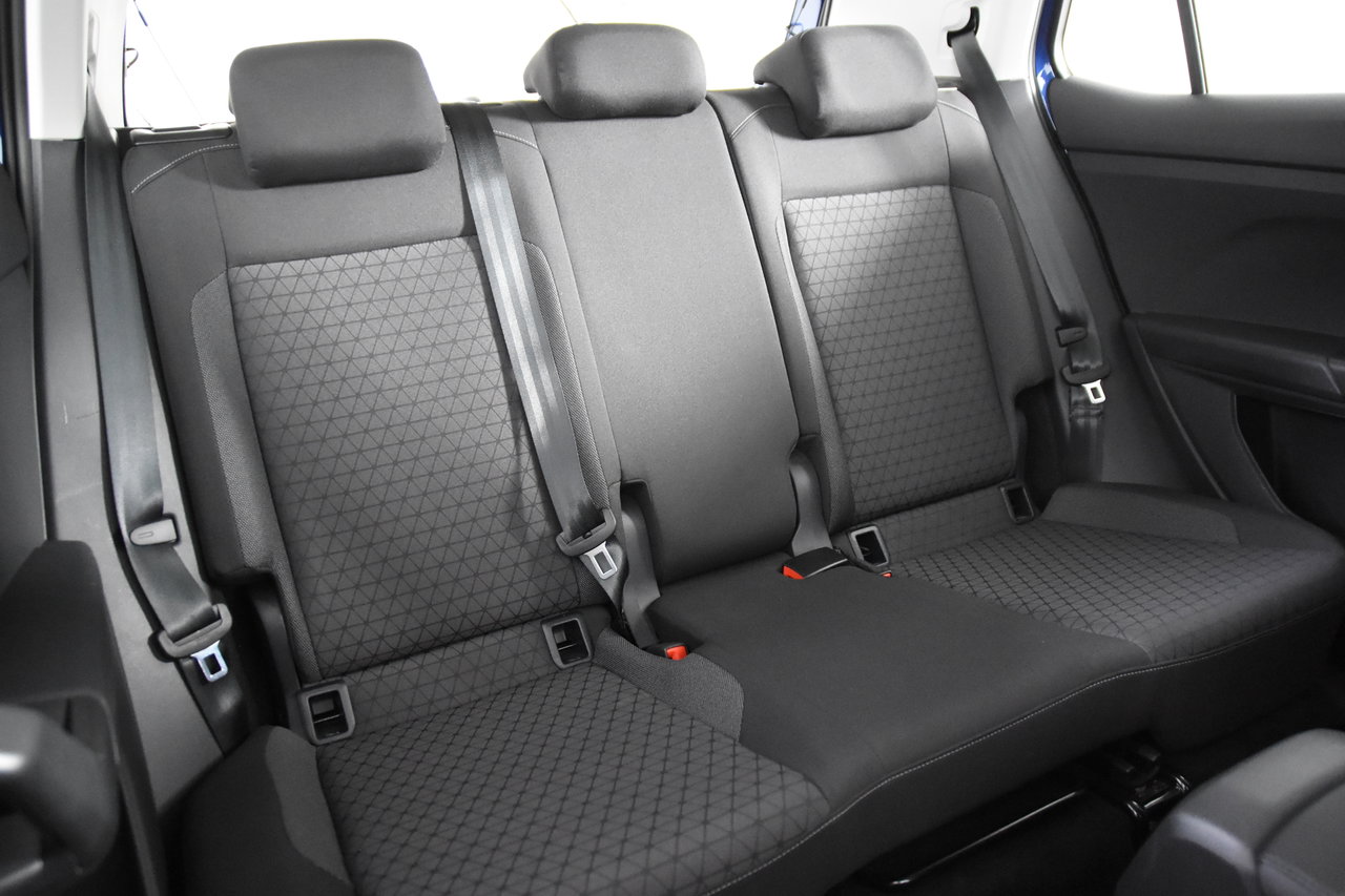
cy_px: 448
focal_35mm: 26
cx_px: 672
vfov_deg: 50.4
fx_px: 953
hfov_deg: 70.4
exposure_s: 1/25
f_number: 2.8
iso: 5600
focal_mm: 17
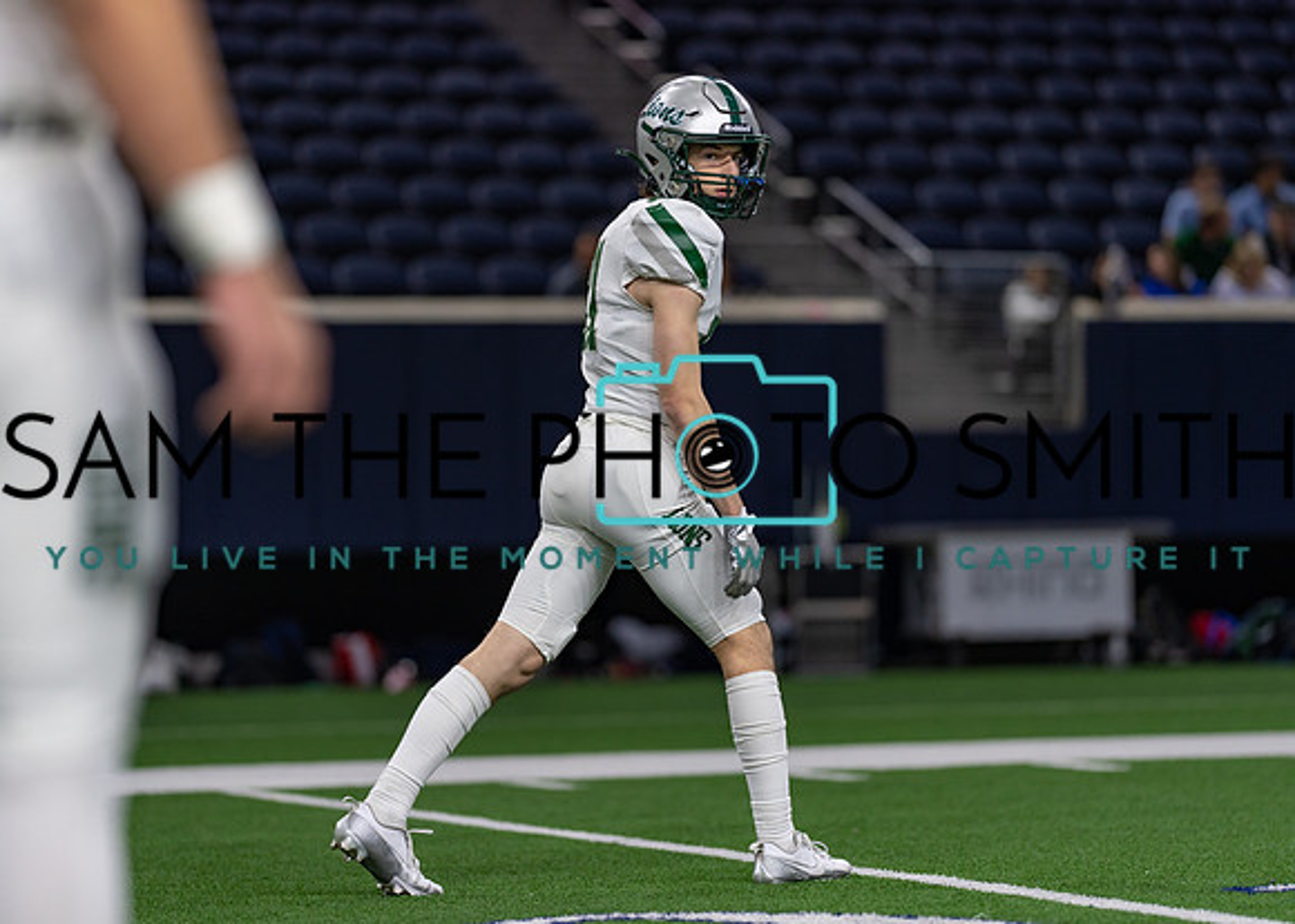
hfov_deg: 14.2
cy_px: 462
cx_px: 648
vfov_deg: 10.2
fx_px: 5202
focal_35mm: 141
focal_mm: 135
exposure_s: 1/1000
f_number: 1.8
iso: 640
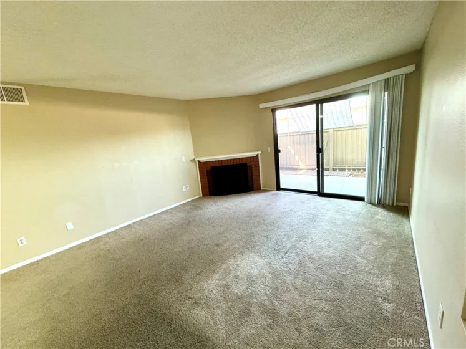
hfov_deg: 102.1
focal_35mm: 14
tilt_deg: -11.7
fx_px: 188
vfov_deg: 85.7
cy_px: 174
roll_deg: +6.0
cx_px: 233
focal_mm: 2.22
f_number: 2.2
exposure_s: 1/60
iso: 320
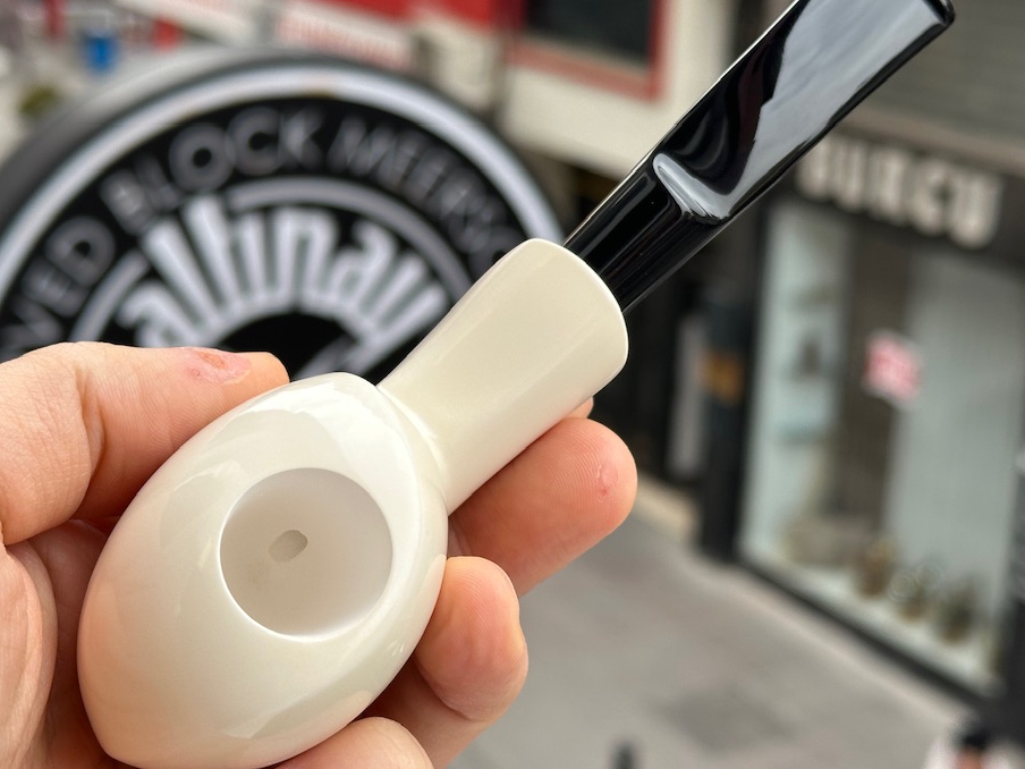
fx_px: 2014
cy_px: 352
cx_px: 474
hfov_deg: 28.6
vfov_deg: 21.6
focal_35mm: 68
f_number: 1.78
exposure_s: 1/496
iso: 64
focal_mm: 6.86
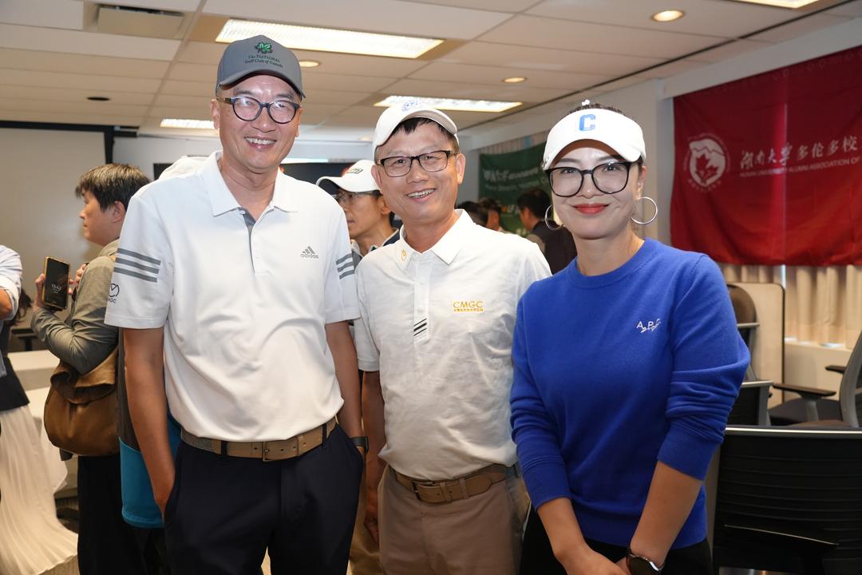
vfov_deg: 43.6
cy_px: 288
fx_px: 718
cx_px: 431
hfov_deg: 61.9
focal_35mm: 30
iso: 4000
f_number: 4
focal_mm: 30
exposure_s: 1/160
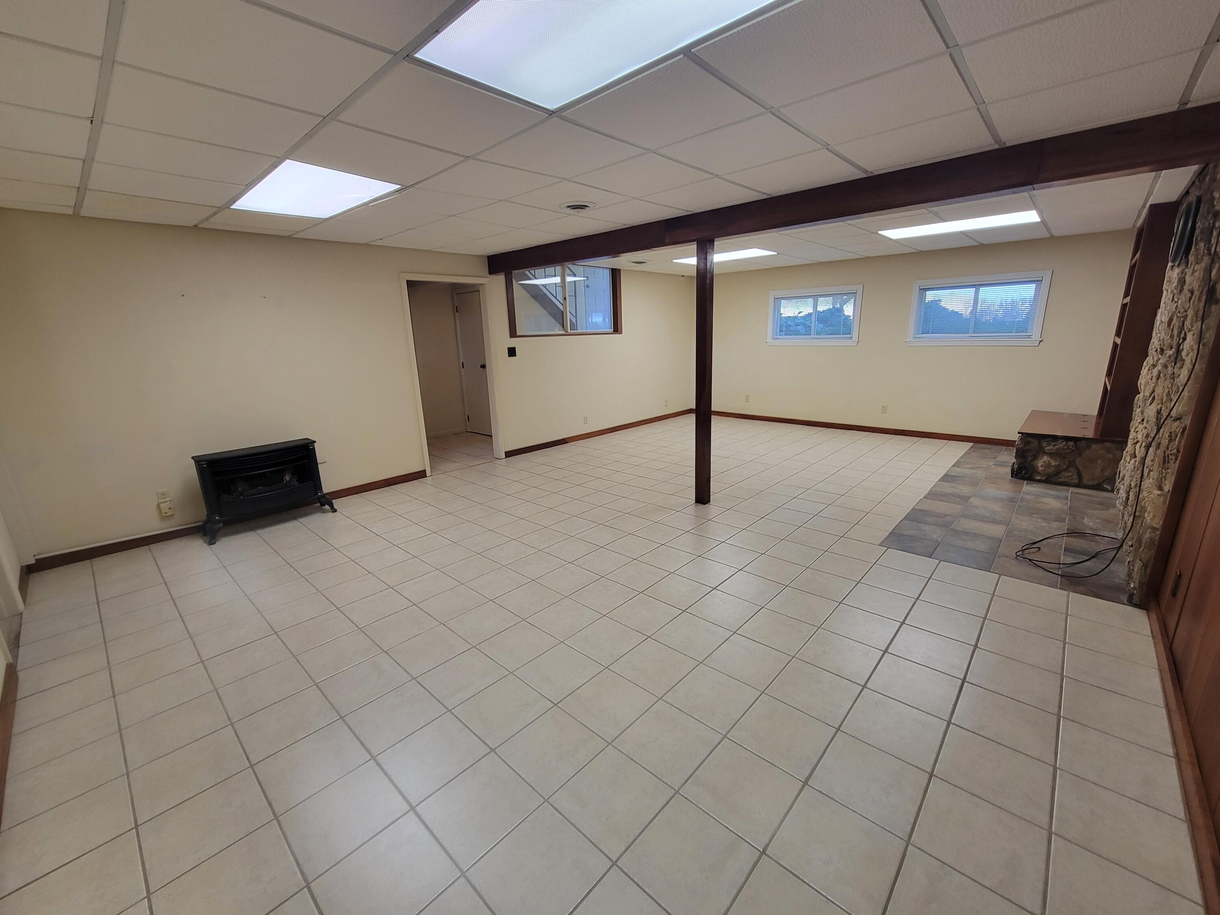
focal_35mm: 13
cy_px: 458
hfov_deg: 106.2
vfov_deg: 89.9
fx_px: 458
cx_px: 610
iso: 125
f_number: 2.2
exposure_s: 1/60
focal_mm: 2.2
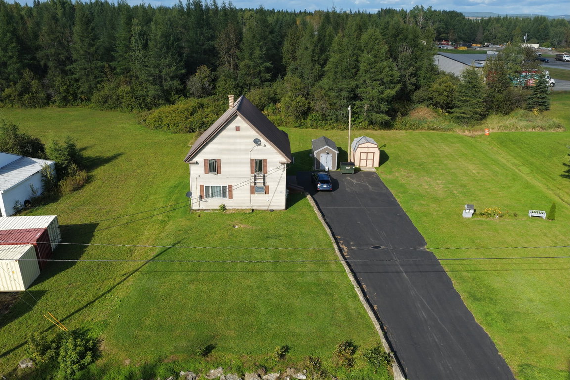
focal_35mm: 28
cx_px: 285
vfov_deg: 46.4
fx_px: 443
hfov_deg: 65.5
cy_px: 190
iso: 125
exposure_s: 1/1250
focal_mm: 14.45
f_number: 2.8
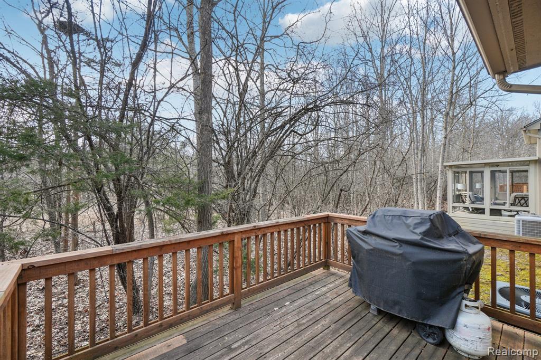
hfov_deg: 100.4
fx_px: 225
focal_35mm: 15
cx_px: 270
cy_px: 180
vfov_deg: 77.3
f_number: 8
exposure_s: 1/45
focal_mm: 10
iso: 100
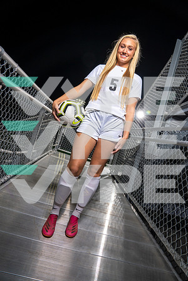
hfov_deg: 53.1
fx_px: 188
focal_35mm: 24
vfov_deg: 73.7
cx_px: 94
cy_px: 140
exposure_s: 1/250
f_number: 9
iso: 320
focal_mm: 24
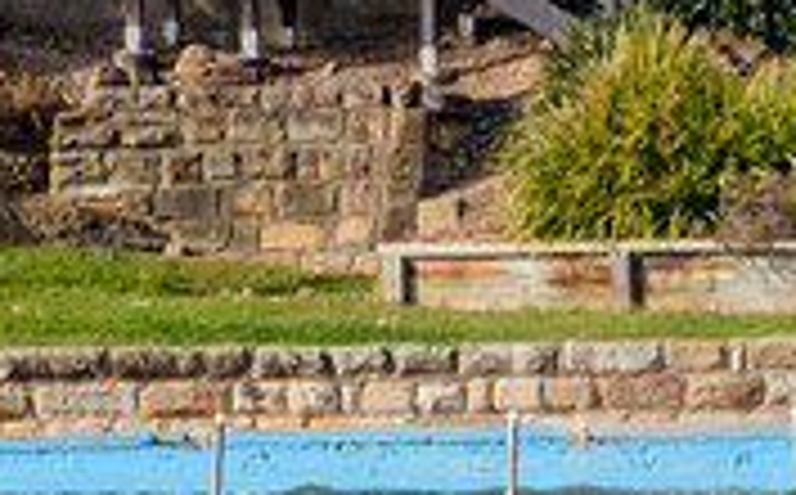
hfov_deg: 0.8
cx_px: 1039
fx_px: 54408
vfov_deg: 0.5
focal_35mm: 2512
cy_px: 745
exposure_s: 1/2000
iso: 360
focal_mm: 500
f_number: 5.6
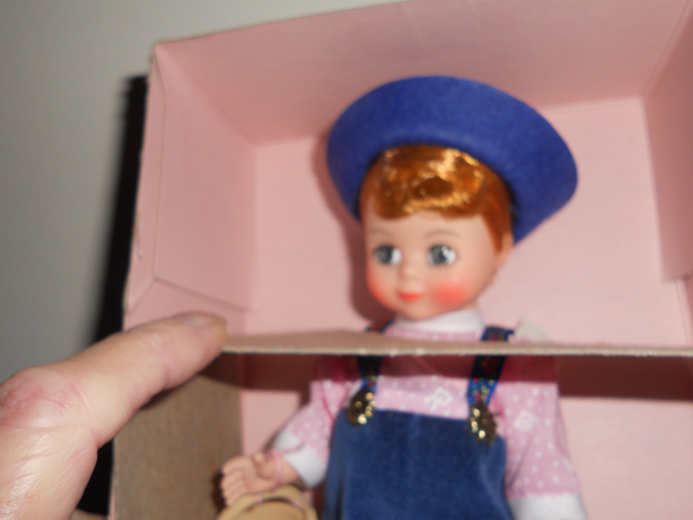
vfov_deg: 44.2
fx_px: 641
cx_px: 346
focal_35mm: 32
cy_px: 260
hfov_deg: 56.8
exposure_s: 1/25
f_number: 8.8
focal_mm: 5.8
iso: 80
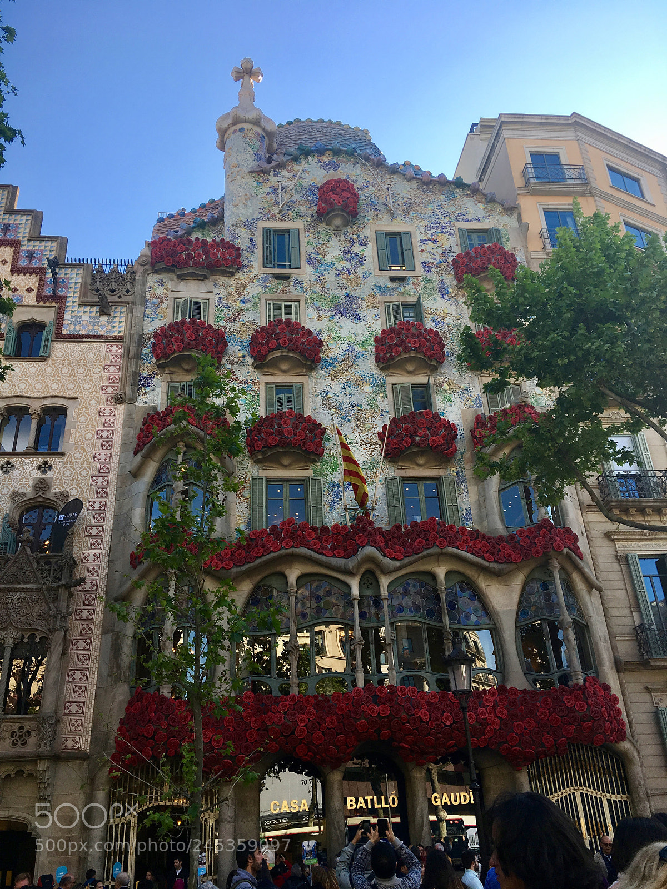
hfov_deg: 48.2
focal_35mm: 29
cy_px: 444
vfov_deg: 61.7
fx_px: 745
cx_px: 334
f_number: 2.2
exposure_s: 1/463
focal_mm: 4.15
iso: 25
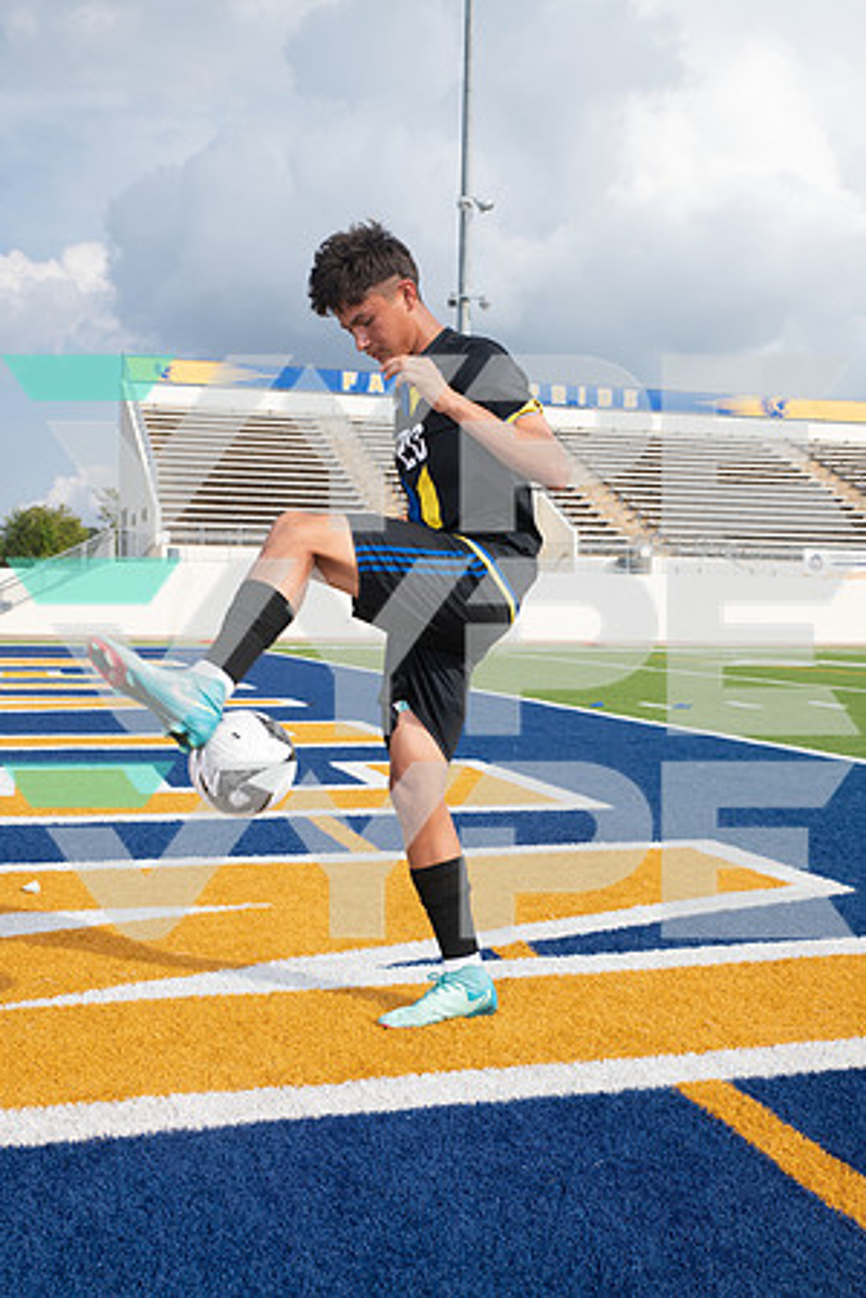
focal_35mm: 40
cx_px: 433
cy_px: 649
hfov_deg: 33.4
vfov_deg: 48.5
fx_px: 1443
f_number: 7.1
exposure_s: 1/400
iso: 100
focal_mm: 40
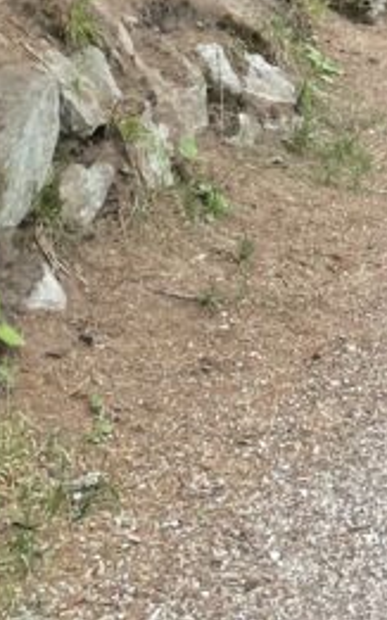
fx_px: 1824
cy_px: -252
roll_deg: +3.1
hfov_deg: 11.9
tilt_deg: -4.4
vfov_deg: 17.7
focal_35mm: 108
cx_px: 463
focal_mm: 4.2
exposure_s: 1/188
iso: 32
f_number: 1.6
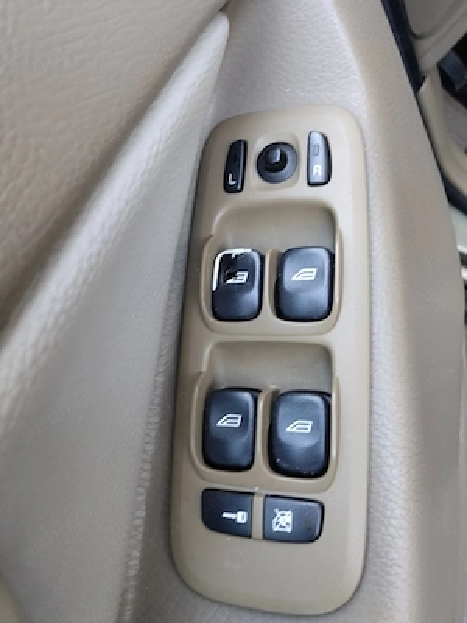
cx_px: 234
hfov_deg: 48.2
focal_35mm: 29
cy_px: 312
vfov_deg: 61.7
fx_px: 522
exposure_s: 1/33.3
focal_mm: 4.22
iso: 160
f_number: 1.8
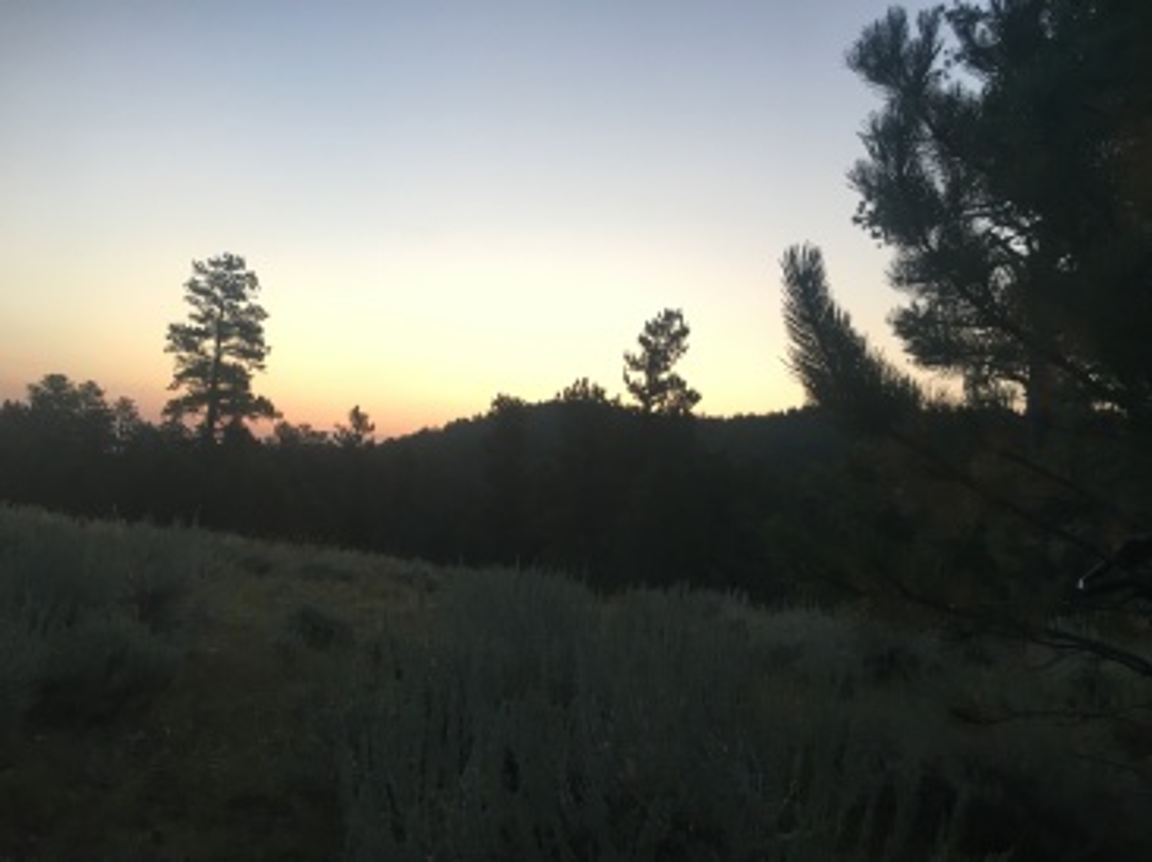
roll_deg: -3.8
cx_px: 576
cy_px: 431
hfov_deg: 61.7
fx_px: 964
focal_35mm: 29
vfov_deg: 48.2
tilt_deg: +3.7
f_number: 2.2
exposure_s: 1/30
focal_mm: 4.15
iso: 64
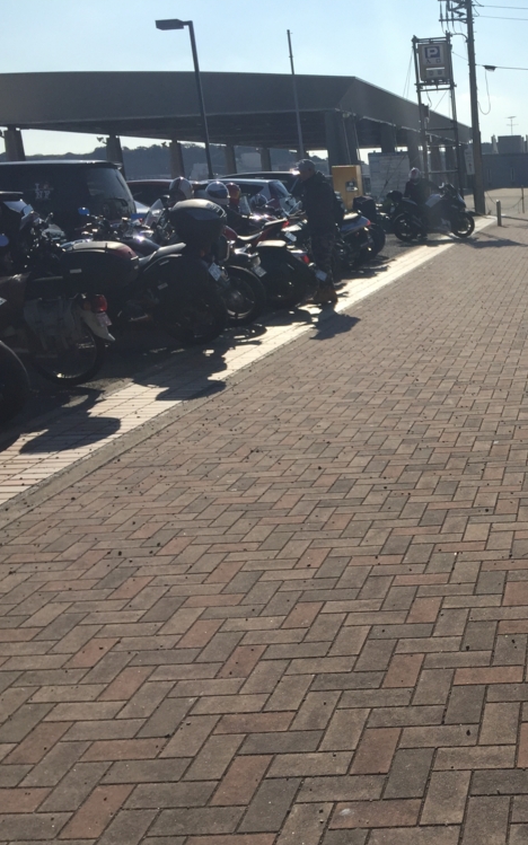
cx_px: 548
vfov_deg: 47.2
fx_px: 967
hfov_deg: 28.3
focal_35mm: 42
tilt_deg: -15.4
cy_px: 432
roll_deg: +1.5
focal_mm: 4.15
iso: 32
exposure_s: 1/4405
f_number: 2.2
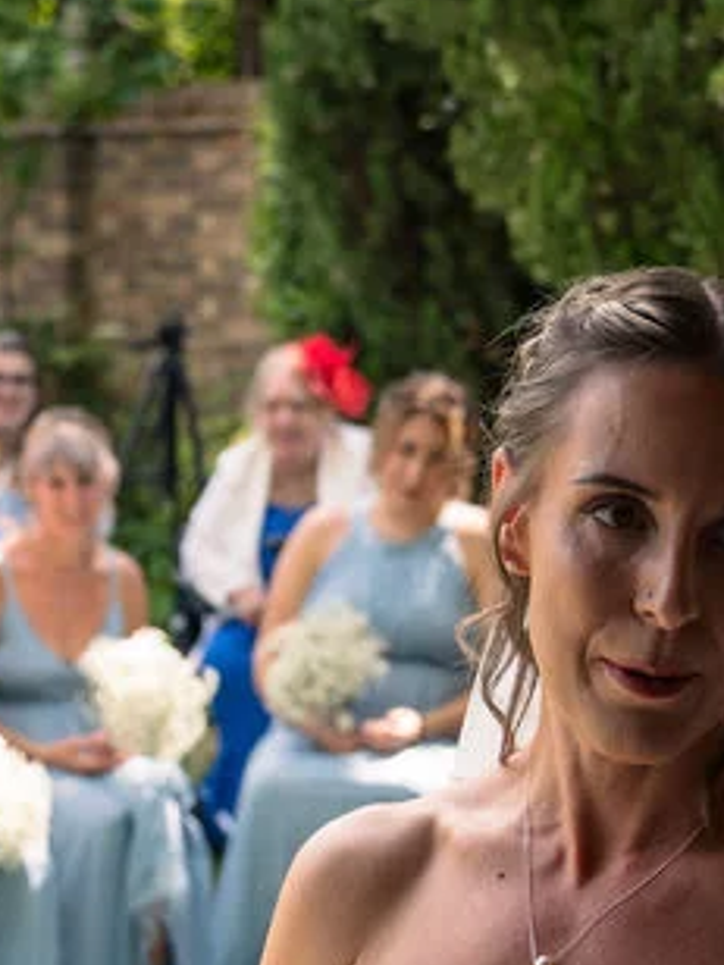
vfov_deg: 16.9
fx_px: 3207
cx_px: 3
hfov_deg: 12.7
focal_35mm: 115
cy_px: 844
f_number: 3.5
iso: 100
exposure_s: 1/200
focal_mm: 36
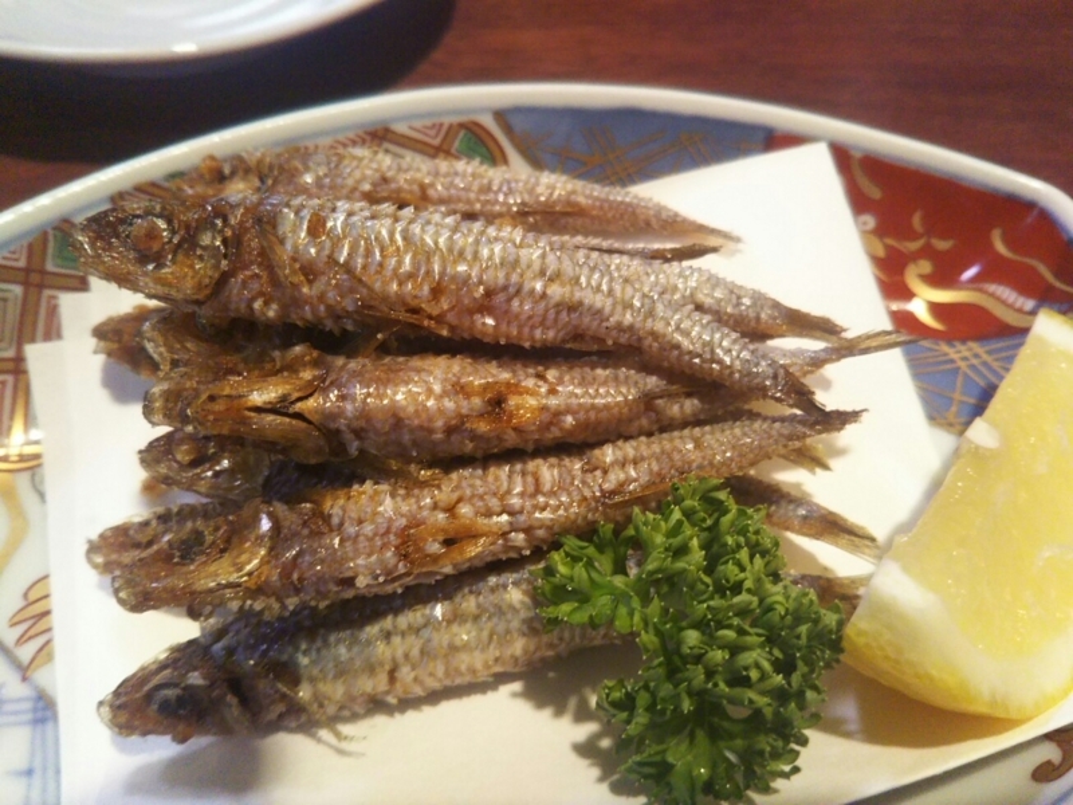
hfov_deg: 60.0
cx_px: 536
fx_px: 930
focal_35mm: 30
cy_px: 402
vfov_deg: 46.8
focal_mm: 4
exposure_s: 1/40
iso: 200
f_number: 2.2
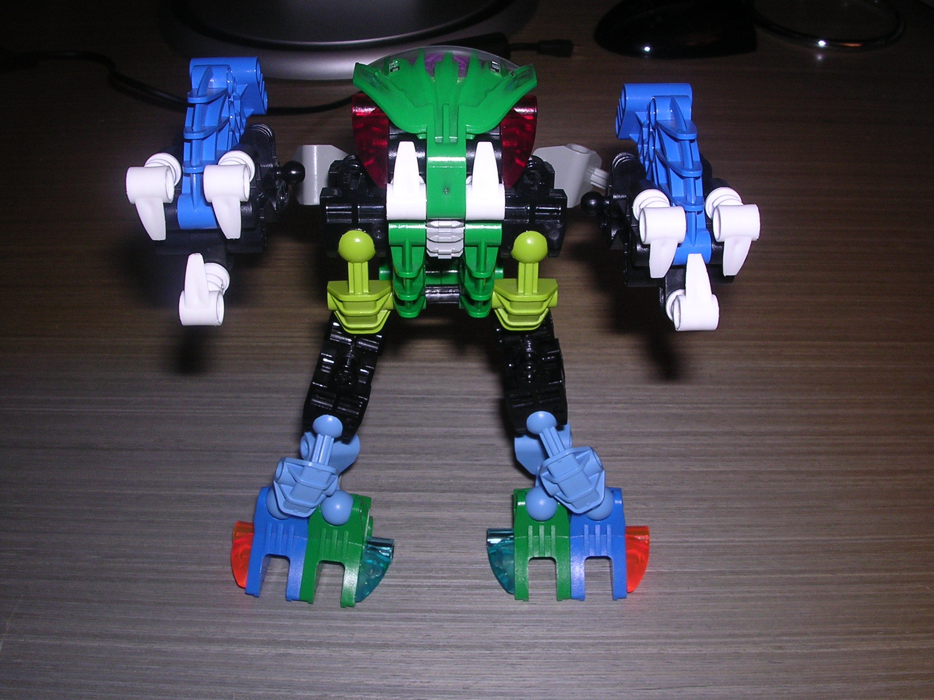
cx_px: 467
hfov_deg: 49.0
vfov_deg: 37.7
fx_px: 1025
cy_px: 350
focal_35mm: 38
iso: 100
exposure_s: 1/60.1
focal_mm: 5.8
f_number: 5.6
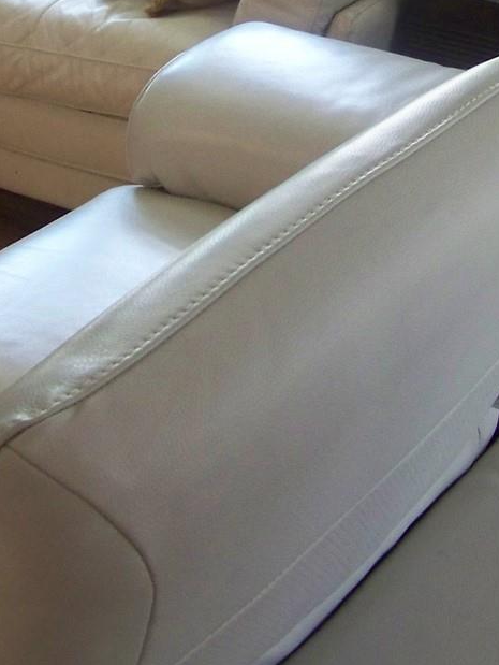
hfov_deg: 15.9
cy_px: 74
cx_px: 168
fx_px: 1786
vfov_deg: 20.7
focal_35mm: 93
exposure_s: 1/30
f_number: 2.8
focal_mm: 5.85
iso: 200
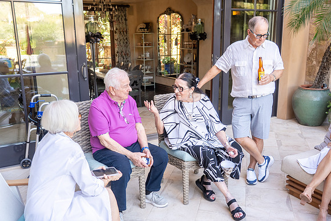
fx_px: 313
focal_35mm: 34
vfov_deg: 38.9
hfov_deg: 55.8
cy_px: 110
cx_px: 166
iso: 500
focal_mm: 34
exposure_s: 1/200
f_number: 4
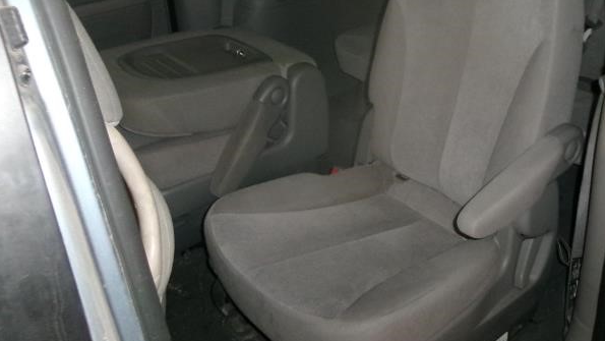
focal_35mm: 41
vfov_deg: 28.8
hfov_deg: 48.6
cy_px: 108
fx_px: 658
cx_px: 403
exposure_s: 1/34
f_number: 3.9
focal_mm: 5.1
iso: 700
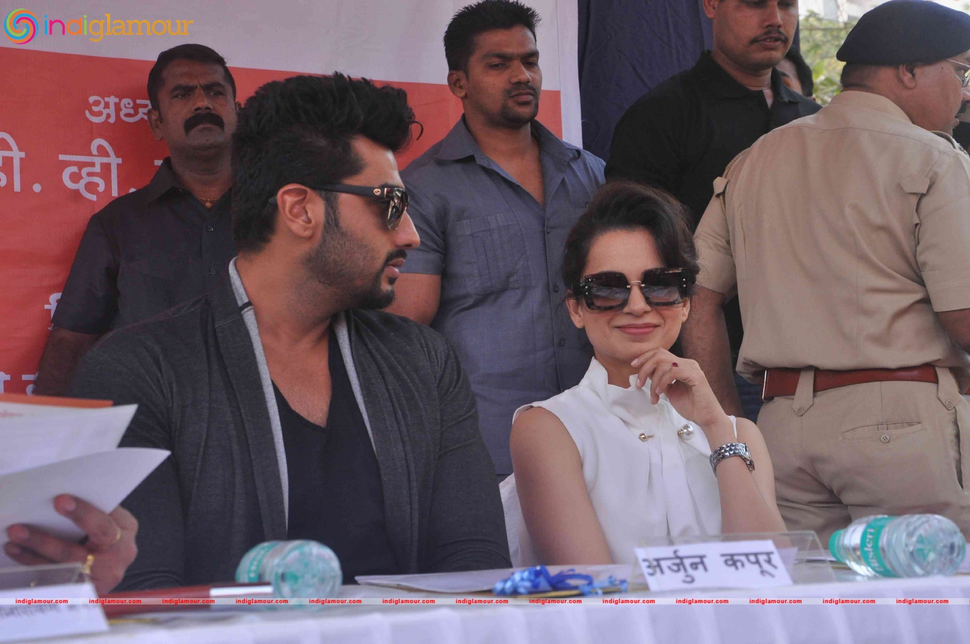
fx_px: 2018
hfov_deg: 27.0
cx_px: 485
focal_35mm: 75
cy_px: 322
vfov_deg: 18.1
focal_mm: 50
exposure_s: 1/400
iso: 1000
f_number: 10
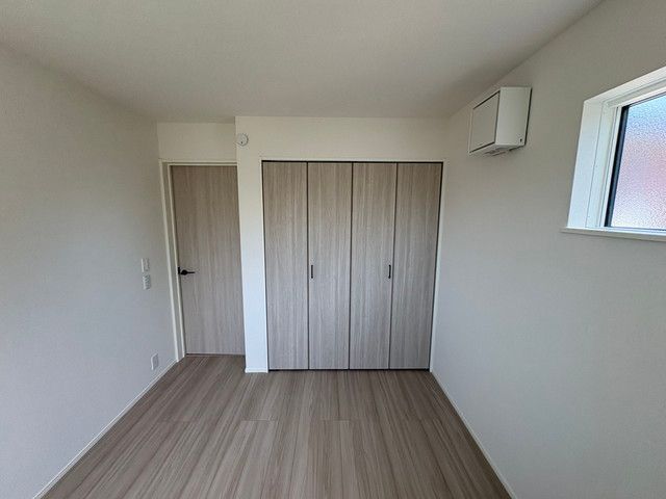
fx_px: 269
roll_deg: +0.9
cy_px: 250
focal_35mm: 14
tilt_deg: -5.3
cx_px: 333
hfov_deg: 102.1
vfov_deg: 85.7
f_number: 2.2
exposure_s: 1/99
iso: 80
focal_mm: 2.22
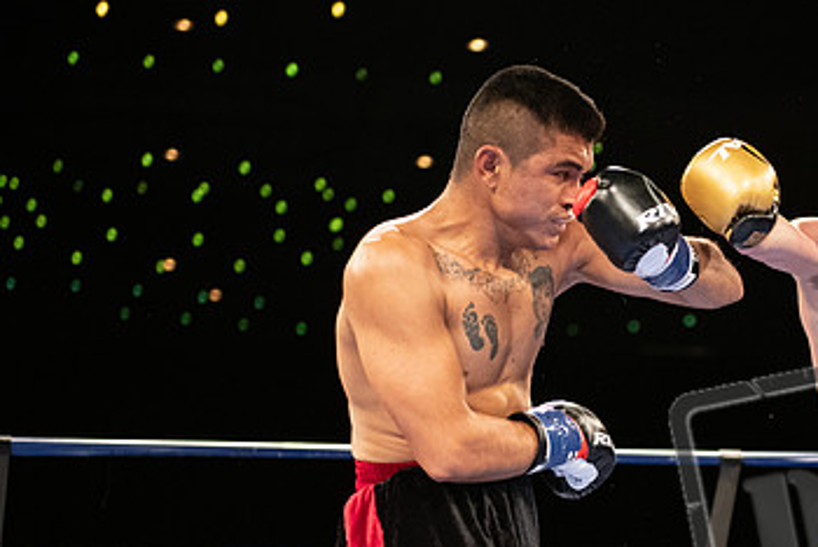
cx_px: 675
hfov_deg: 16.4
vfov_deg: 11.0
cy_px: 434
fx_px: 2820
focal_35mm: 124
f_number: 2.8
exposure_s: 1/1000
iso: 2000
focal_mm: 70
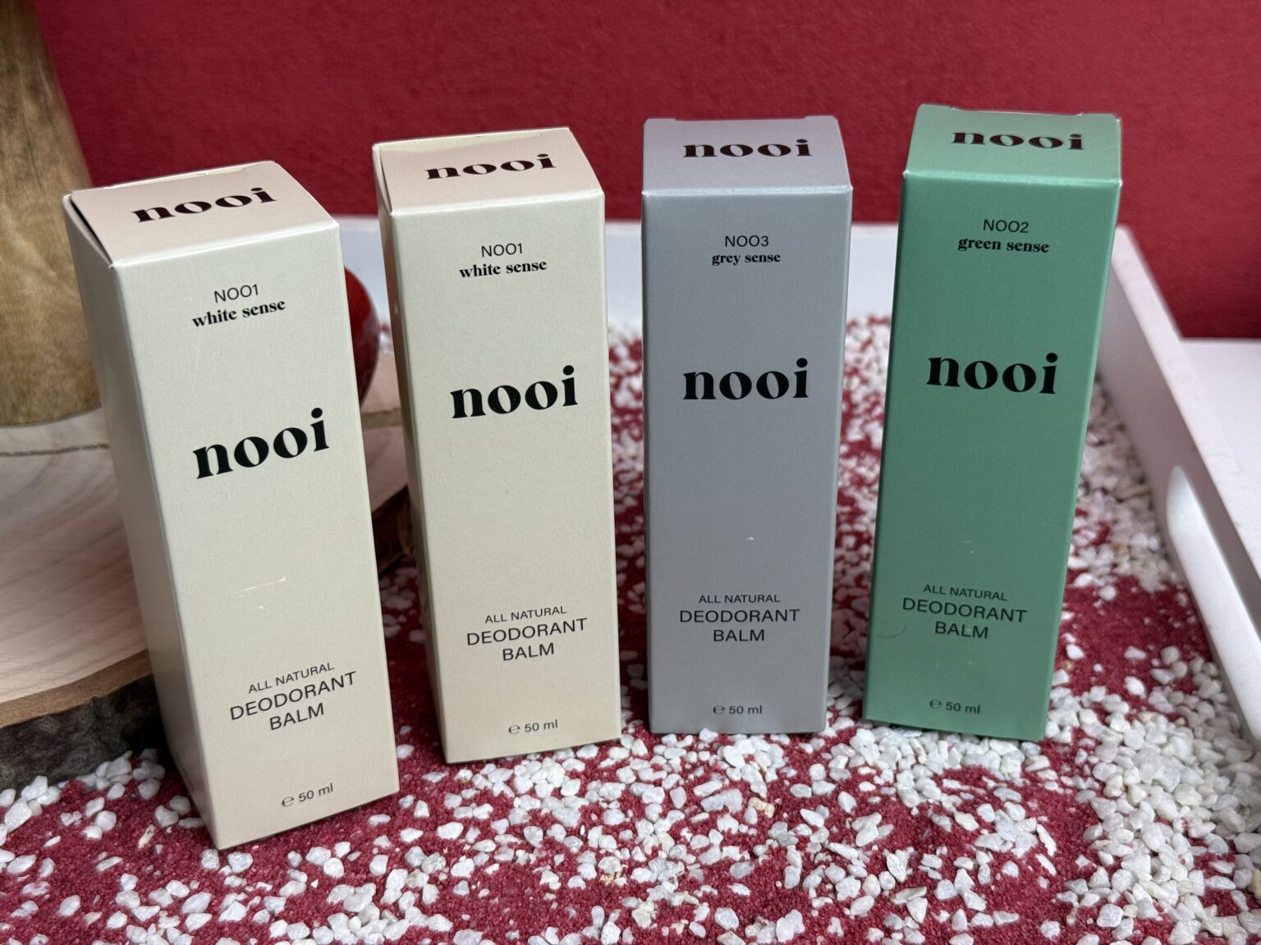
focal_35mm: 48
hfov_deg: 39.7
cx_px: 630
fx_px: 1749
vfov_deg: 30.3
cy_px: 472
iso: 80
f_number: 1.78
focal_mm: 6.76
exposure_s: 1/100
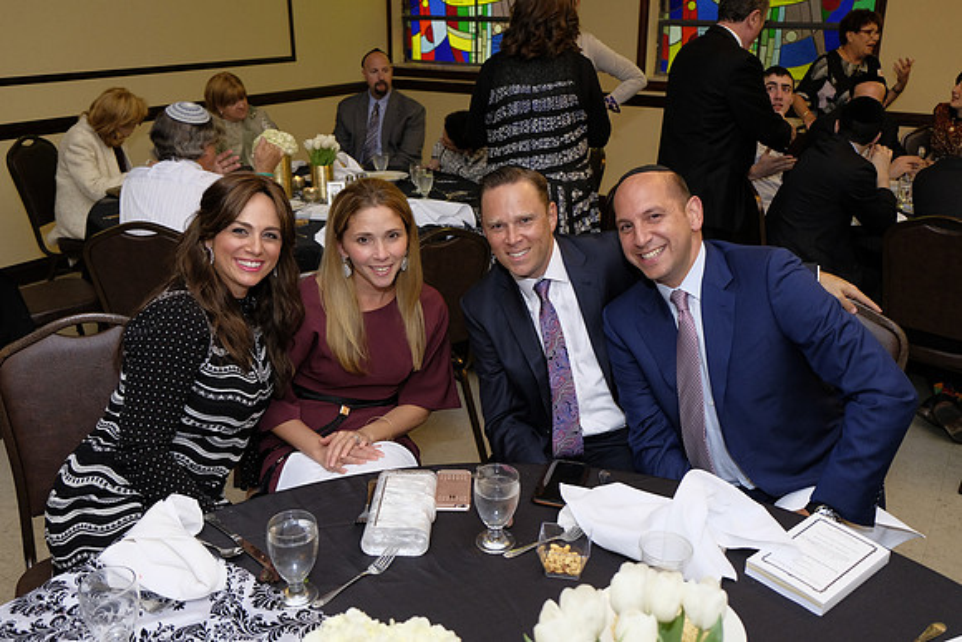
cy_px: 321
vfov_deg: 41.1
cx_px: 481
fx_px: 855
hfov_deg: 58.7
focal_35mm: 32
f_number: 3.6
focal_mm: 21.4
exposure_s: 1/180
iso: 1250
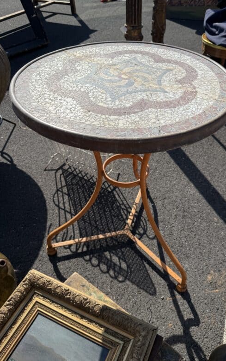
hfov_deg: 47.3
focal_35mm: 26
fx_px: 256
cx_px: 135
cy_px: 183
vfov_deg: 70.4
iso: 80
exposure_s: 1/4975
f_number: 1.78
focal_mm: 6.76
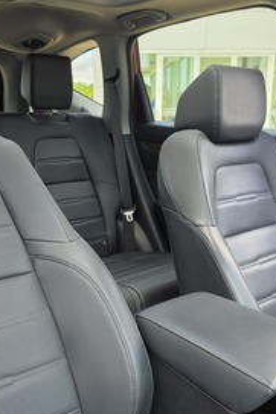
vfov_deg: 51.9
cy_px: 225
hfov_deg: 35.7
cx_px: 105
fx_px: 426
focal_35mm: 37
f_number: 1.4
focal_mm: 6.5
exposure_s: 1/180
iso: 40
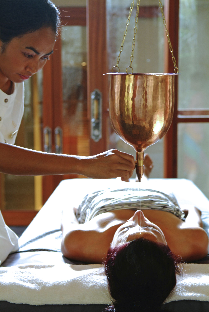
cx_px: 104
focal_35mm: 60
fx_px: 521
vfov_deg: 33.4
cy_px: 156
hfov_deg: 22.7
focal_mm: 40
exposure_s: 1/20
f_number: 4
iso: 200
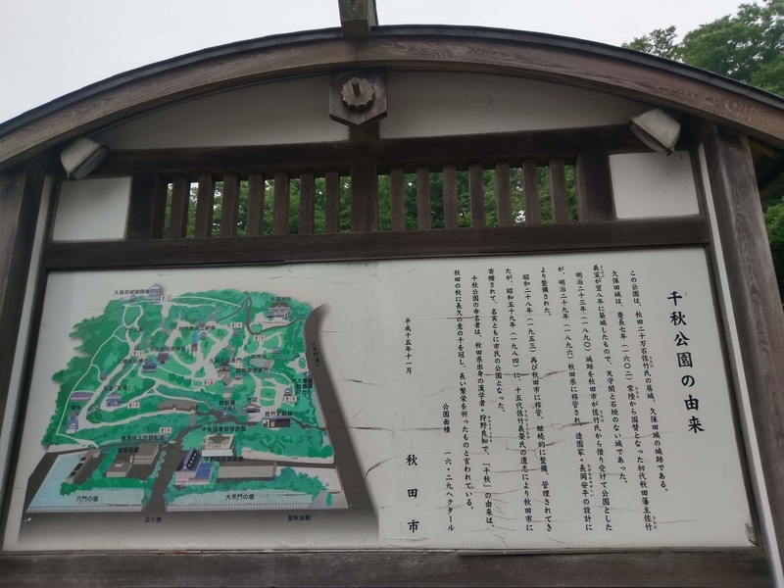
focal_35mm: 26
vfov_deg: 53.1
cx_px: 392
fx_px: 589
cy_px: 294
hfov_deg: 67.3
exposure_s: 1/188
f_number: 1.8
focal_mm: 4.58
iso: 100
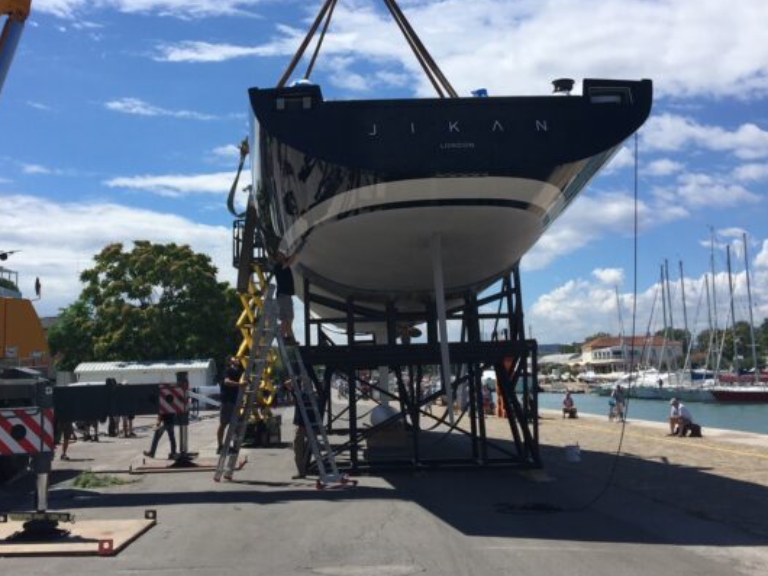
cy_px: 224
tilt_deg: +10.3
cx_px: 314
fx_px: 932
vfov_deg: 34.2
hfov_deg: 44.6
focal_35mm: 42
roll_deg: +0.8
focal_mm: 4.15
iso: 32
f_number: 2.2
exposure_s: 1/3597
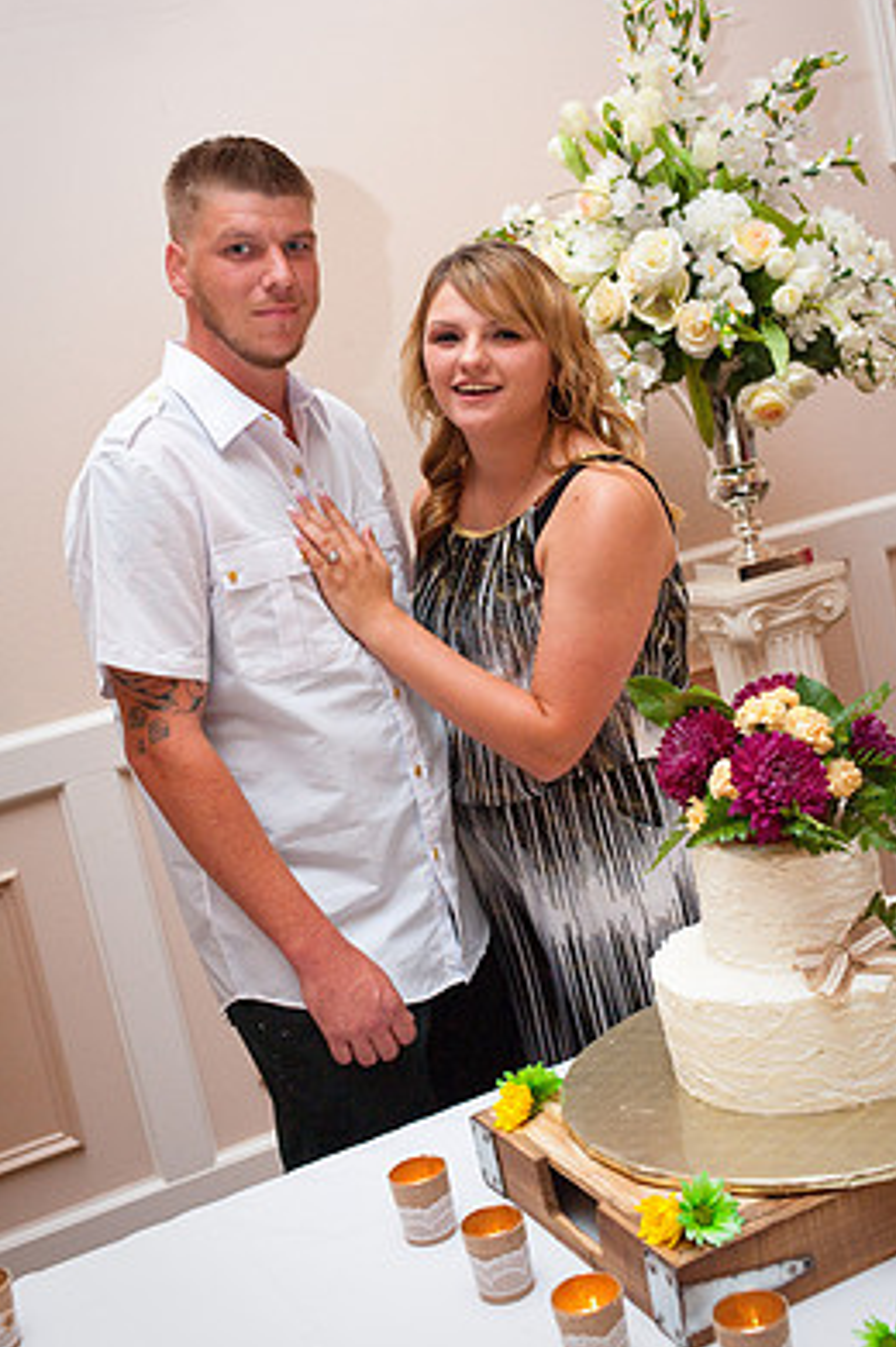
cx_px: 457
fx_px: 1720
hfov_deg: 29.2
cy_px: 610
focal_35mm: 46
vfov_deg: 42.7
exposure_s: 1/160
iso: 3200
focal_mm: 40
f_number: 5.6
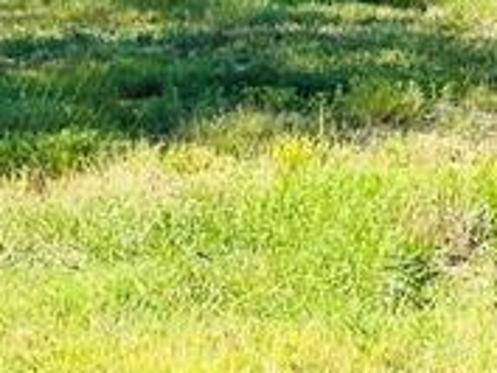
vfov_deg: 5.3
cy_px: -294
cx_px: 1064
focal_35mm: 277
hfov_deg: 6.9
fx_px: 3980
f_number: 1.78
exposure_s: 1/2890
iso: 64
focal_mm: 6.86
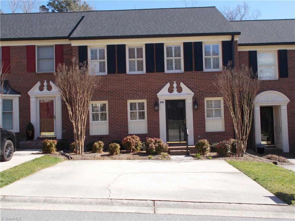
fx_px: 332
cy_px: 110
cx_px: 148
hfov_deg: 47.9
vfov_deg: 36.8
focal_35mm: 39
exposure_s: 1/320
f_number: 3.9
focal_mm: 6.9
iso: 80
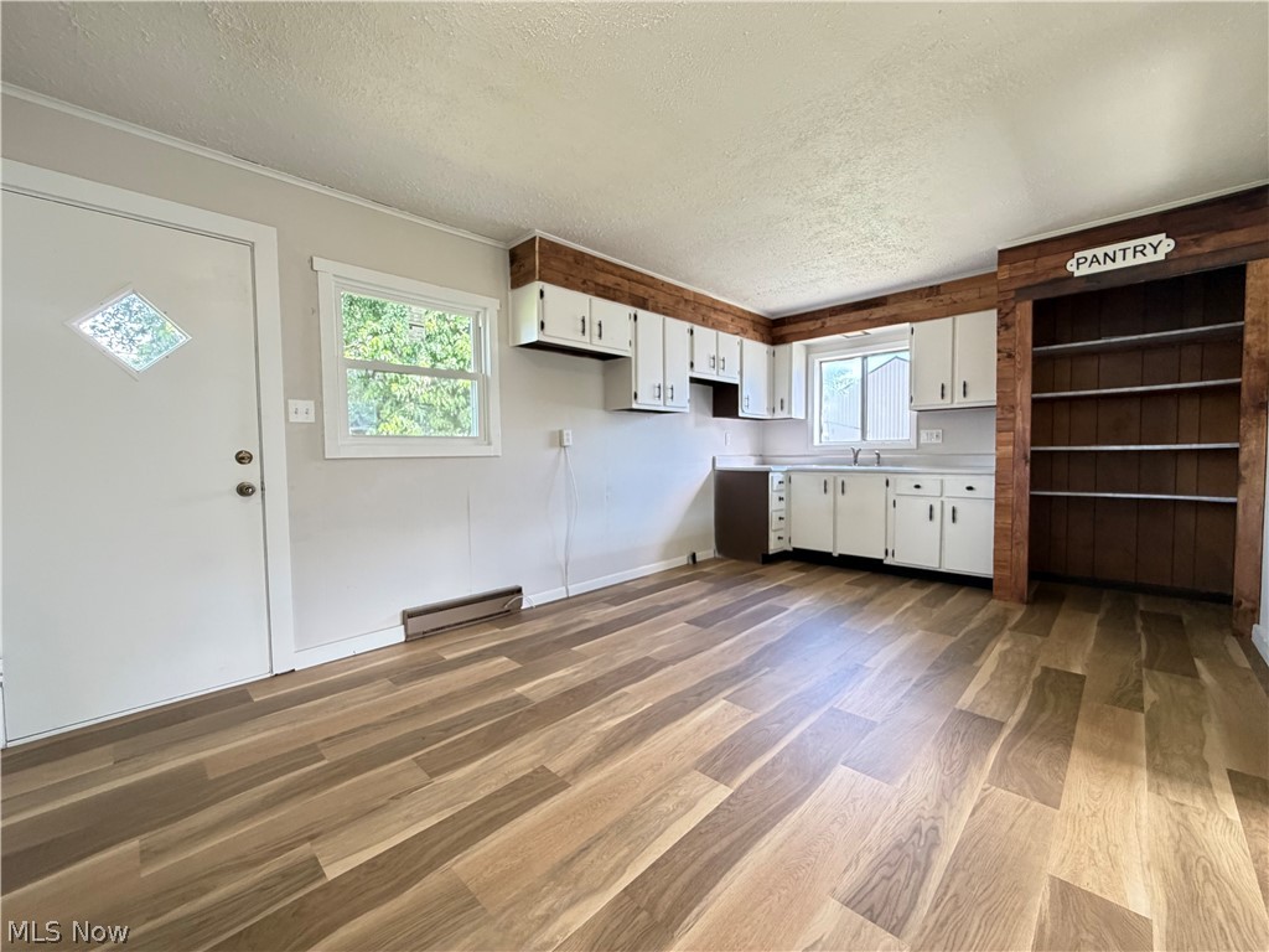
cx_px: 634
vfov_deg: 85.7
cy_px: 476
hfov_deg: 102.1
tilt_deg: -3.2
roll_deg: +1.2
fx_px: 513
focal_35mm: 14
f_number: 2.2
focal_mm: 2.22
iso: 400
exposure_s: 1/60
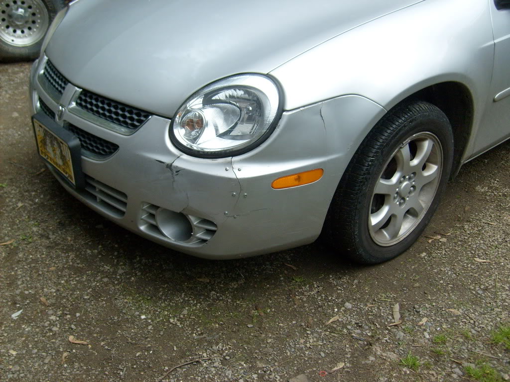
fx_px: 516
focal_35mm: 35
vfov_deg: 40.7
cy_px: 191
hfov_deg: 52.6
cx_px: 255
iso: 80
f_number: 7.1
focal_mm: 5.8
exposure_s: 1/125
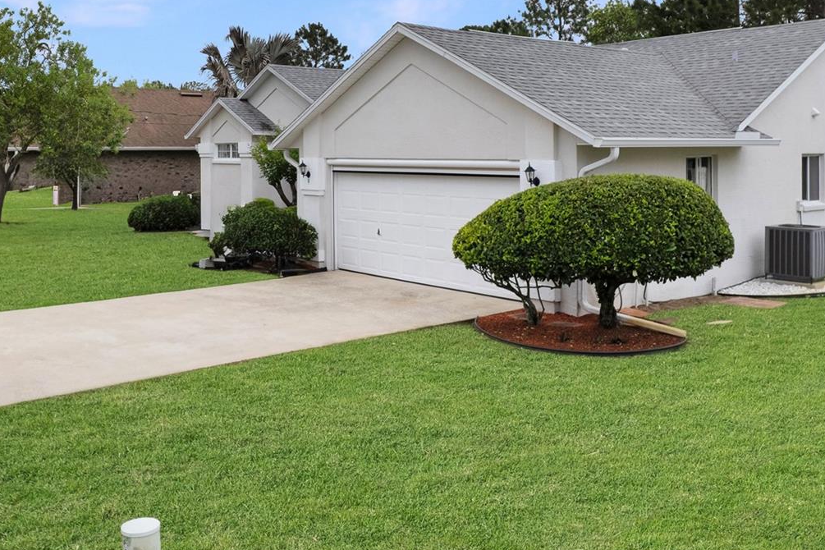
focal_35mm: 35
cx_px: 325
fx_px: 802
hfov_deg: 54.0
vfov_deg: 37.2
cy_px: 156
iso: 110
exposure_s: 1/640
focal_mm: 8.38
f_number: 2.8
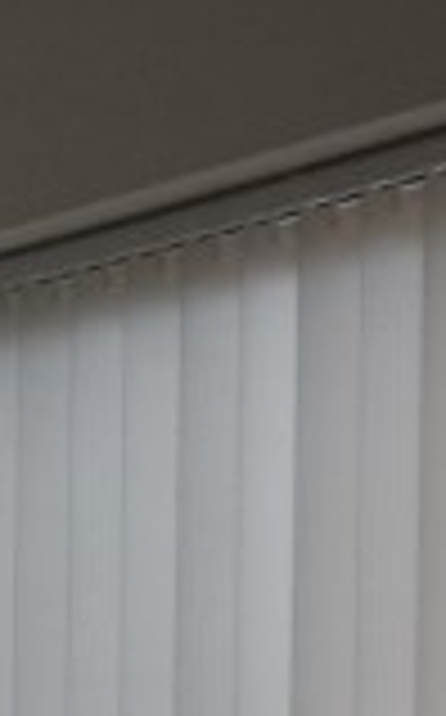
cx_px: -586
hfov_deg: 5.8
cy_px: 1270
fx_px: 4271
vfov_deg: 9.2
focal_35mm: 219
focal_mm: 5.8
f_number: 3.3
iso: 80
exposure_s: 1/30
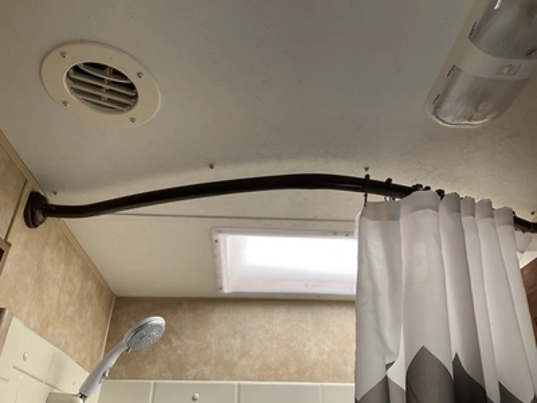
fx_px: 450
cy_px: 202
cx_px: 268
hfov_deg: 61.7
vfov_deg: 48.2
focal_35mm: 29
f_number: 1.8
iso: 25
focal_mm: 3
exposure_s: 1/122
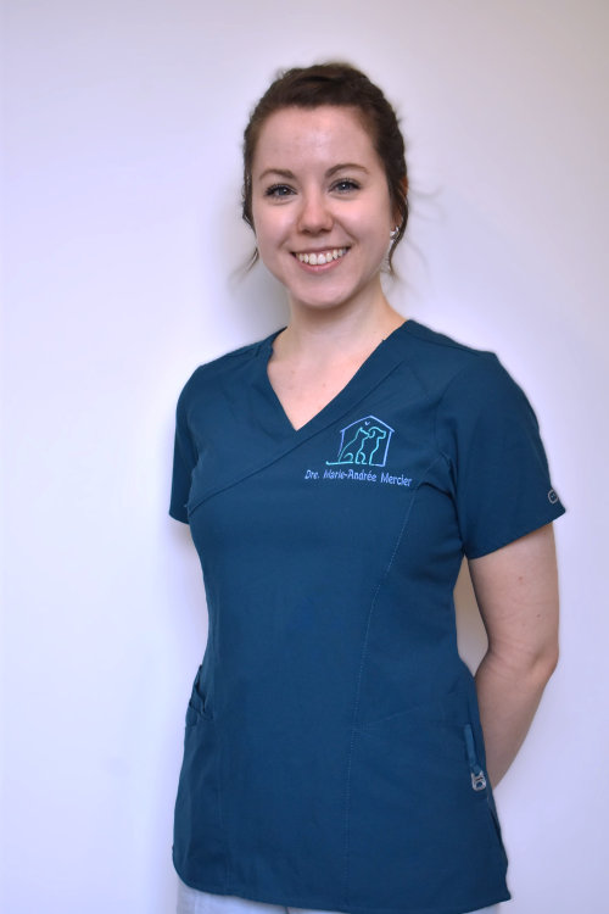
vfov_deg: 33.4
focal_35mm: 60
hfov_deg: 22.6
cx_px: 304
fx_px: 1522
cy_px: 457
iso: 1250
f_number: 5
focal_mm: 40
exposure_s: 1/640
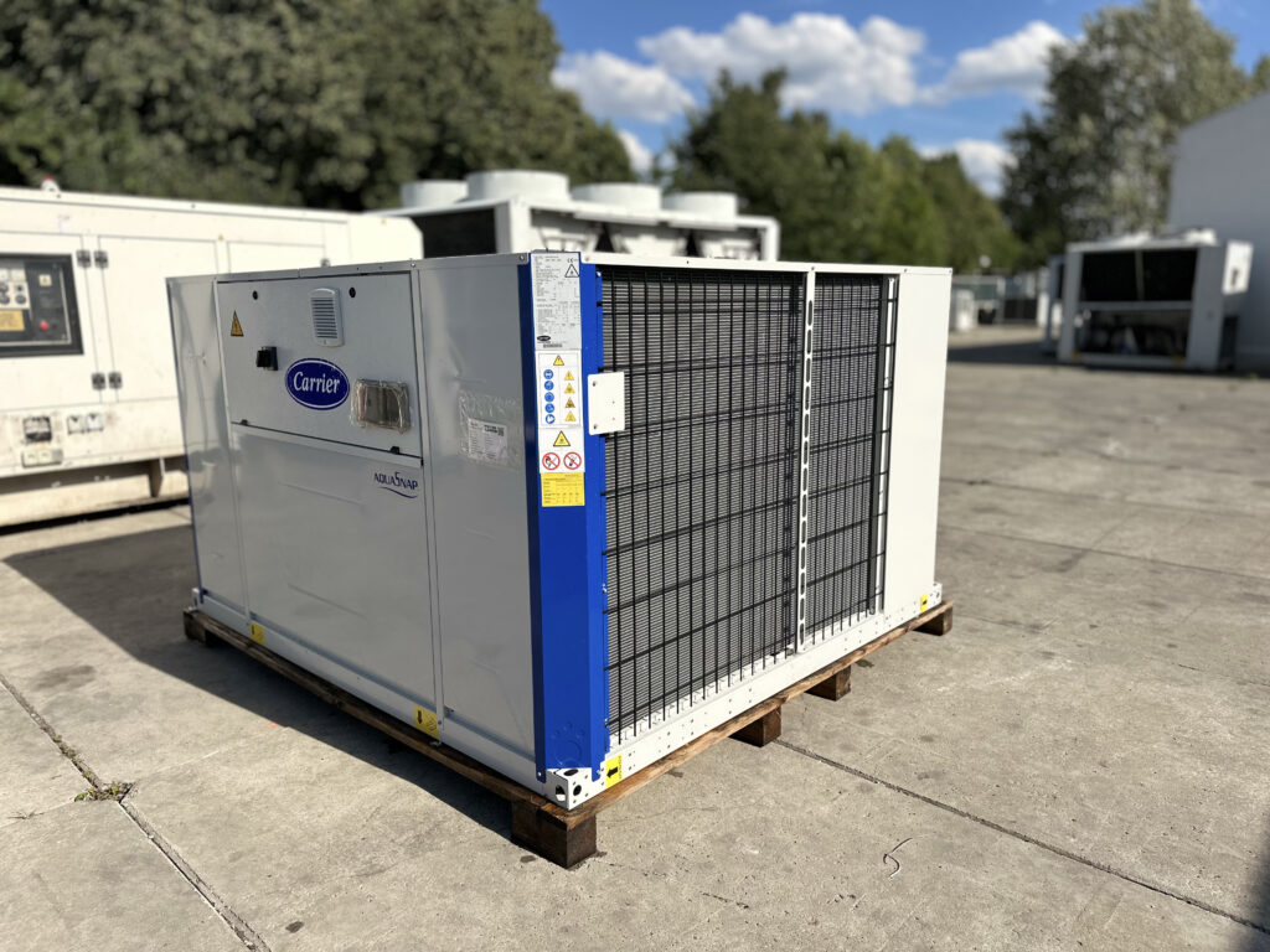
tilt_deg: -10.7
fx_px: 881
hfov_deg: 71.6
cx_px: 635
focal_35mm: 24
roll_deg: +0.5
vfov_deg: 56.8
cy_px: 476
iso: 80
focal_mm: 6.86
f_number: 1.78
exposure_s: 1/4545
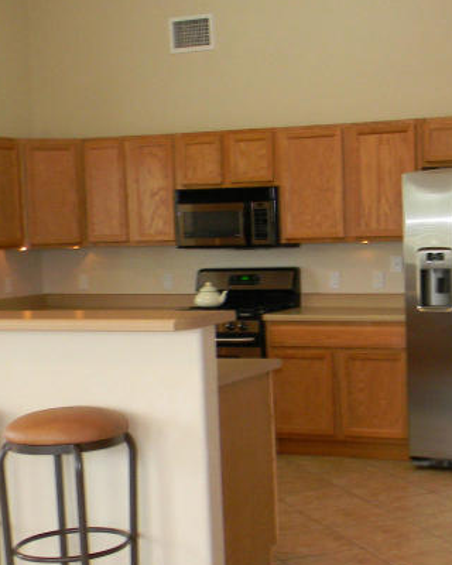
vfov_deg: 27.1
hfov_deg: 21.6
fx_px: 1171
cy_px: 325
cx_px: 367
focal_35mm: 70
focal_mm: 5
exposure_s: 1/30
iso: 133
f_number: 3.5
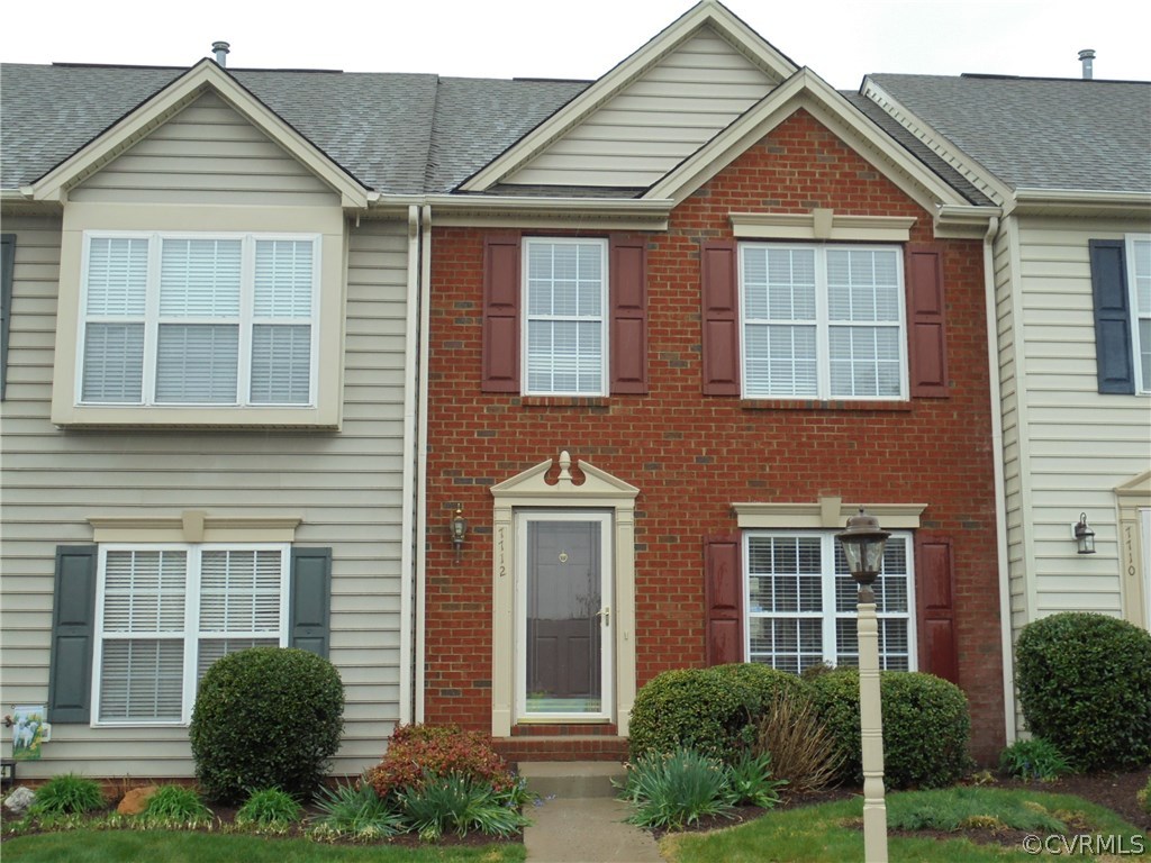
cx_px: 576
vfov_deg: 33.6
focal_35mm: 43
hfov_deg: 43.9
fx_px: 1430
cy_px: 432
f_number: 4.5
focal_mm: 7.8
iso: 100
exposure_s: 1/125
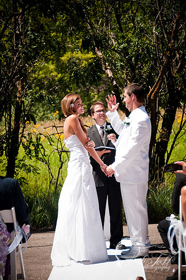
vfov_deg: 15.2
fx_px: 1049
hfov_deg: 10.1
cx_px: 93
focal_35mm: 135
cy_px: 140
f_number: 5.3
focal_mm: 90
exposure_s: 1/500
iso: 500
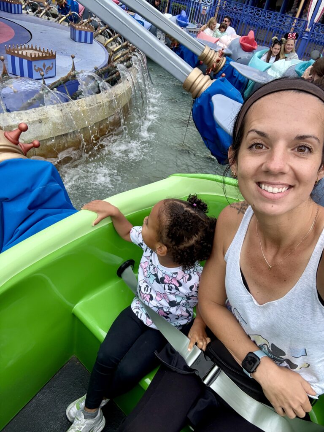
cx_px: 162
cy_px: 216
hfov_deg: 58.9
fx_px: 287
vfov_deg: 73.9
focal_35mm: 23
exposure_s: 1/274
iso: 25
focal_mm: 2.69
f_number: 1.9
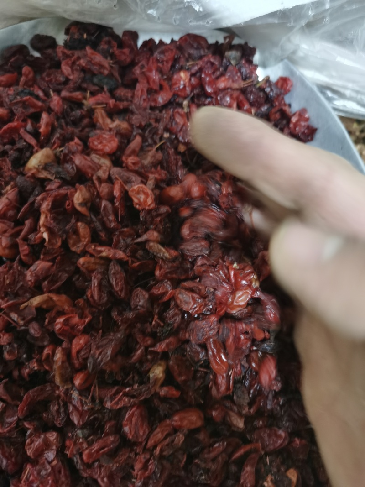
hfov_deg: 51.3
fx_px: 380
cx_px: 182
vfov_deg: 65.3
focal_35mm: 27
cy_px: 244
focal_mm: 5.58
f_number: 1.8
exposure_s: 1/20
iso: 500
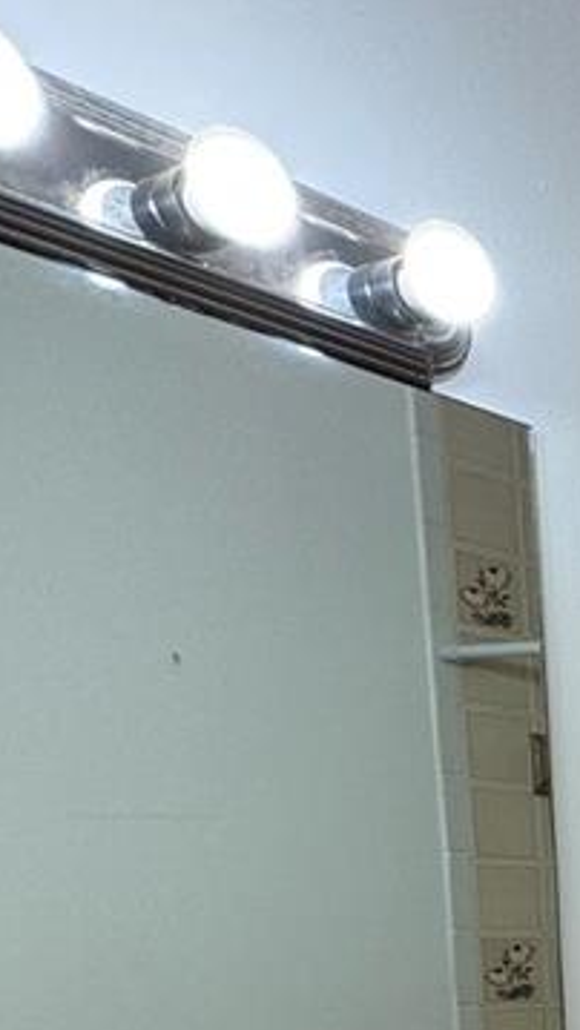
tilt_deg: -9.1
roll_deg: -1.7
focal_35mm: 51
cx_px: 1266
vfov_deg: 33.9
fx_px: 1394
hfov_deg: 16.0
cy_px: 1191
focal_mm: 2.22
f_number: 2.2
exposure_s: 1/120
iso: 64
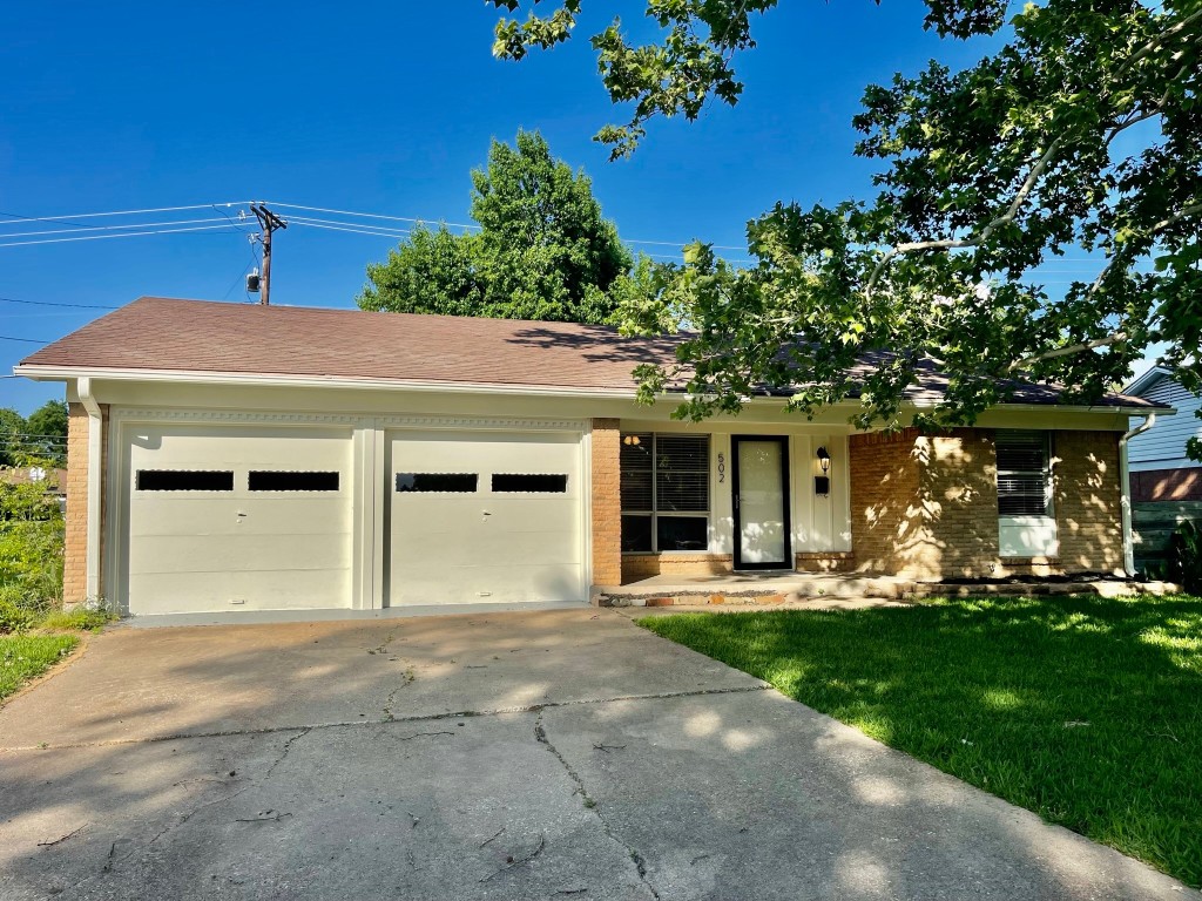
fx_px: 903
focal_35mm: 26
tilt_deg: +3.7
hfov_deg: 67.3
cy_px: 450
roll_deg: -0.2
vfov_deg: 53.1
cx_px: 601
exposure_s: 1/3257
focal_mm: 5.1
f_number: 1.6
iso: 32
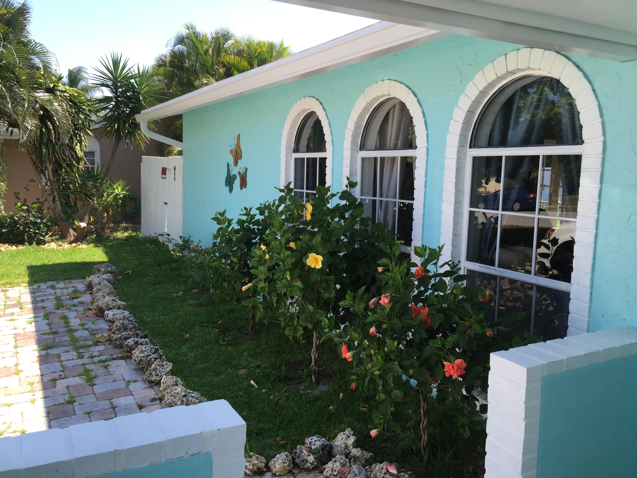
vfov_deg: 48.2
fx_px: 534
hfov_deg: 61.7
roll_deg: -2.3
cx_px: 318
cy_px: 239
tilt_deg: -6.4
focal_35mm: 29
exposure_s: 1/618
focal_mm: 4.15
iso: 32
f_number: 2.2
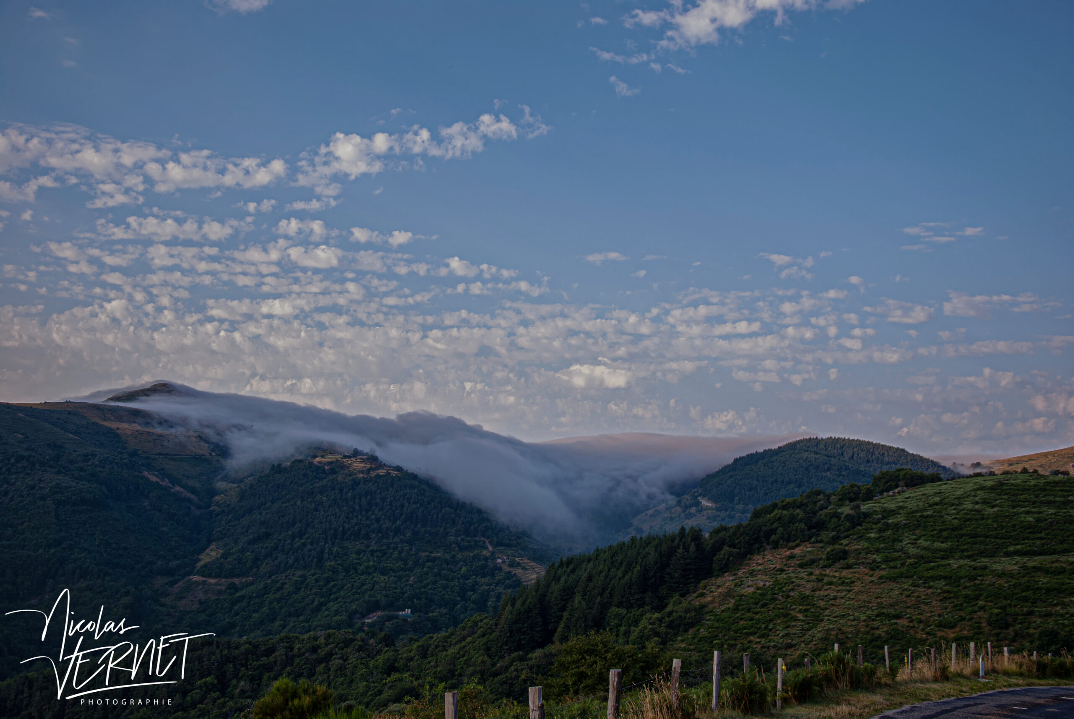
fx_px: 1165
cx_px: 537
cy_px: 360
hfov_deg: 49.5
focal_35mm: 39
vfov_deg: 34.3
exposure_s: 1/160
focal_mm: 26
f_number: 6.3
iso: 100
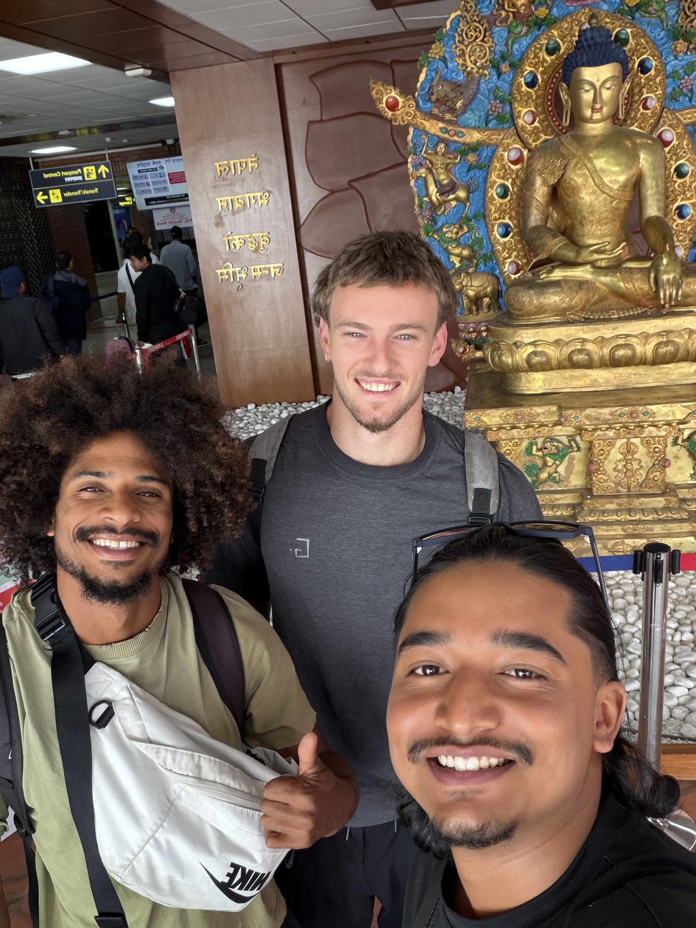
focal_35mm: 30
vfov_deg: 60.0
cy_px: 464
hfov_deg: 46.8
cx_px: 348
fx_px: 804
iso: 64
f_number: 1.9
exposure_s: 1/100
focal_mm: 2.71
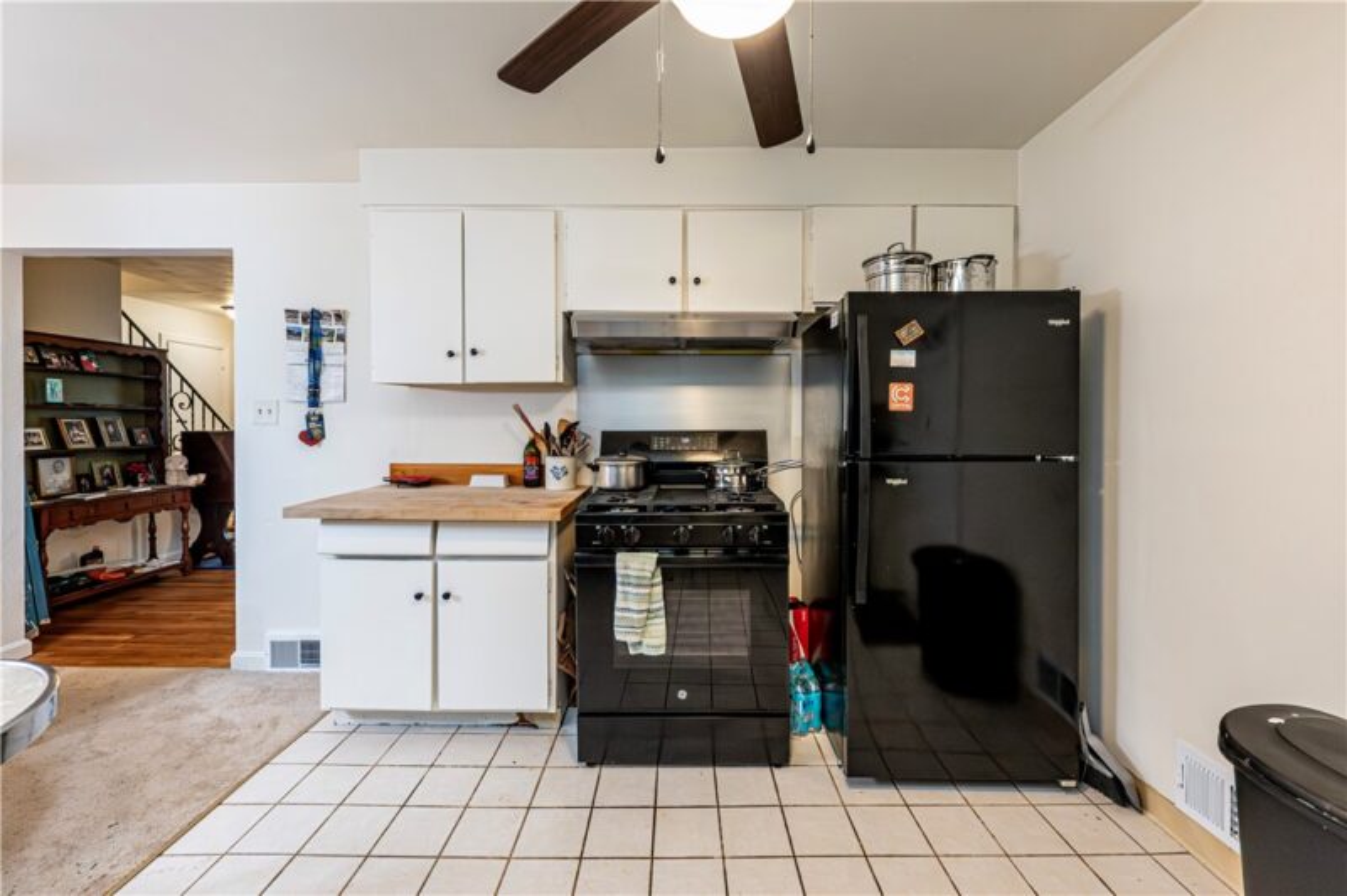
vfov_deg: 81.1
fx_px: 523
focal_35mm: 14
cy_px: 448
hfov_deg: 104.3
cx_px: 674
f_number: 9
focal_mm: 14
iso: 4000
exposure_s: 1/40
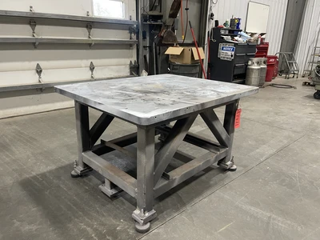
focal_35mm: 25
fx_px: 231
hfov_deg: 69.4
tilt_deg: -18.4
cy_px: 120
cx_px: 160
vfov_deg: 54.9
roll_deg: -0.9
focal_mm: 5.1
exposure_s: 1/60
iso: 320
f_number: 1.6
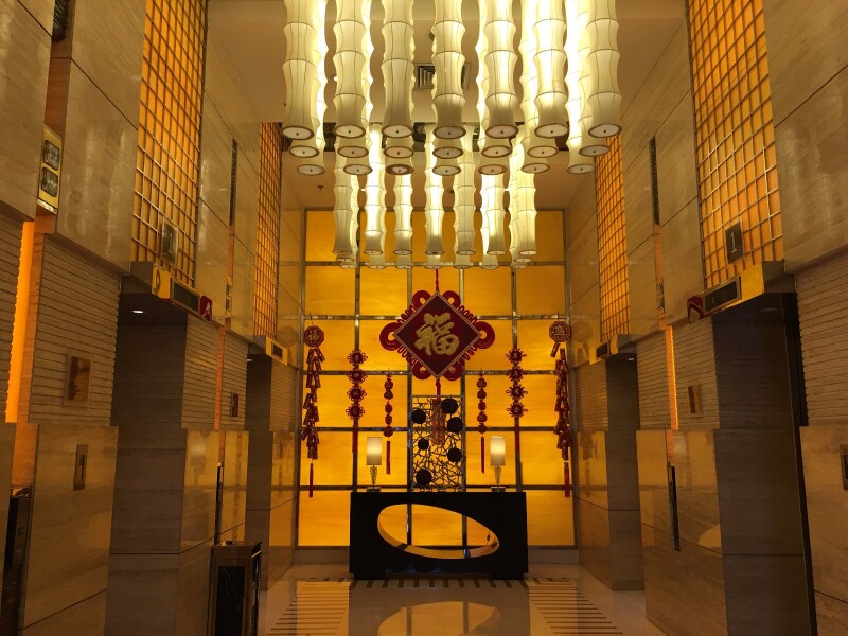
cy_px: 318
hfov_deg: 61.7
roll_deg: -0.5
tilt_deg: +10.1
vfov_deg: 48.2
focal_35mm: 29
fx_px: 710
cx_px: 424
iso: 32
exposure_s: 1/33
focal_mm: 4.15
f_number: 2.2
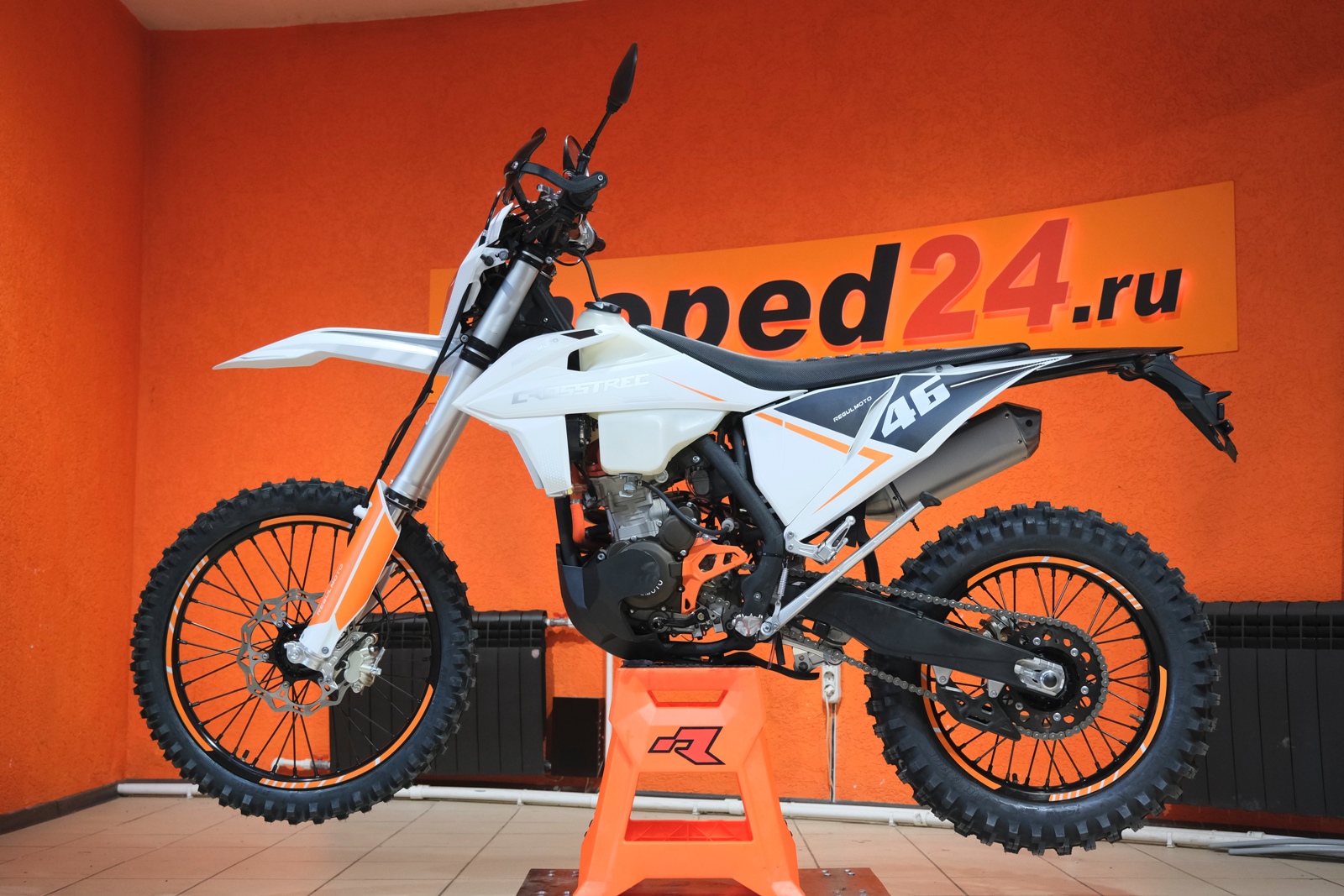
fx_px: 1531
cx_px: 672
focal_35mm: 41
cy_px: 448
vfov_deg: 32.6
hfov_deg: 47.4
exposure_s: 1/100
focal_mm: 27.5
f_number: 4
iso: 1600
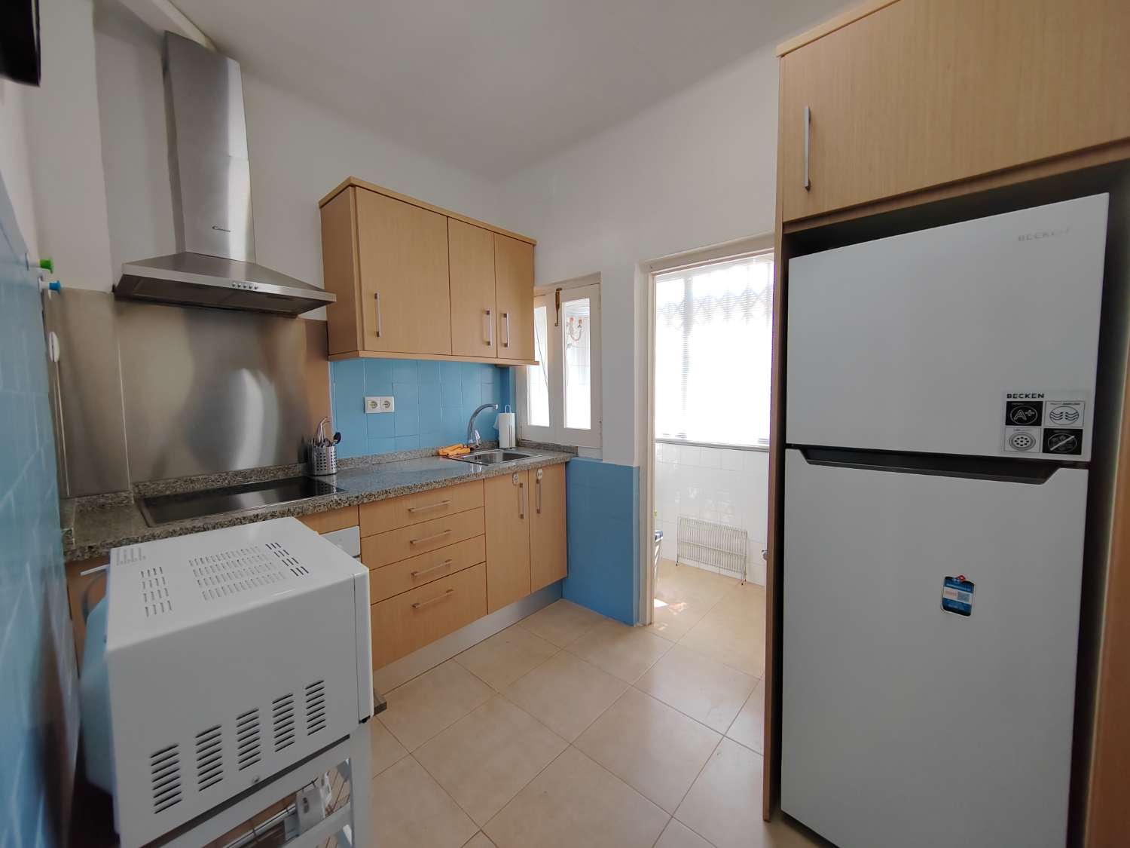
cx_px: 565
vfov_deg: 89.9
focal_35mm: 13
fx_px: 424
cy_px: 424
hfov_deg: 106.2
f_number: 2.2
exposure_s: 1/50
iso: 320
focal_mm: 2.16
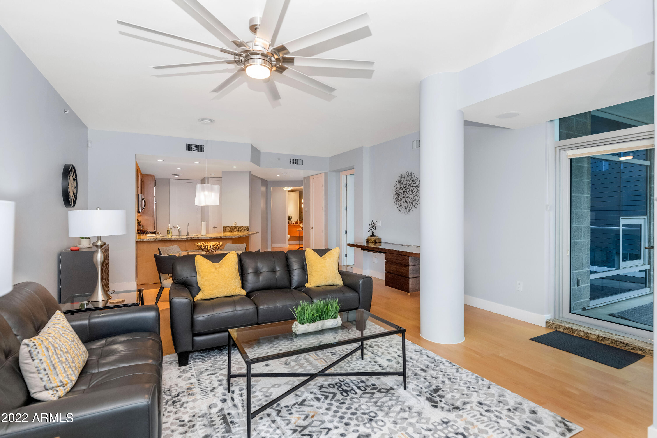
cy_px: 219
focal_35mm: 18
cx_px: 328
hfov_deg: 90.0
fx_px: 328
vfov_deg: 67.4
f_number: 4
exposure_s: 1/160
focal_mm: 18
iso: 1000
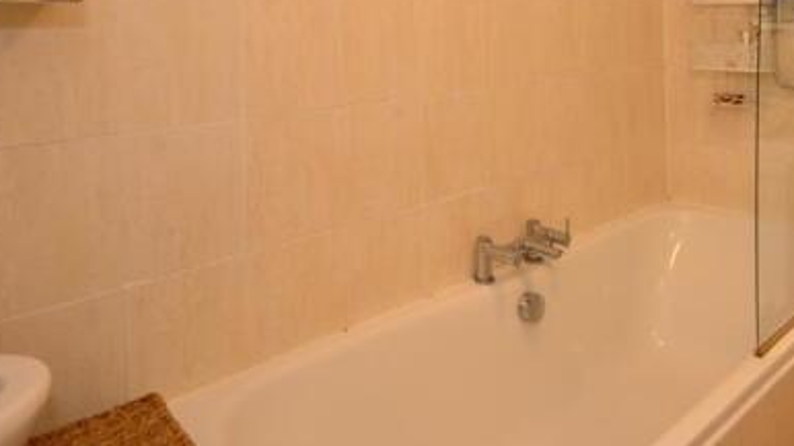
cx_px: 545
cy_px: 11
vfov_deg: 33.8
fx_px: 674
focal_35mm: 32
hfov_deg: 59.3
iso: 400
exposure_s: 1/1.3
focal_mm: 12
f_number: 16
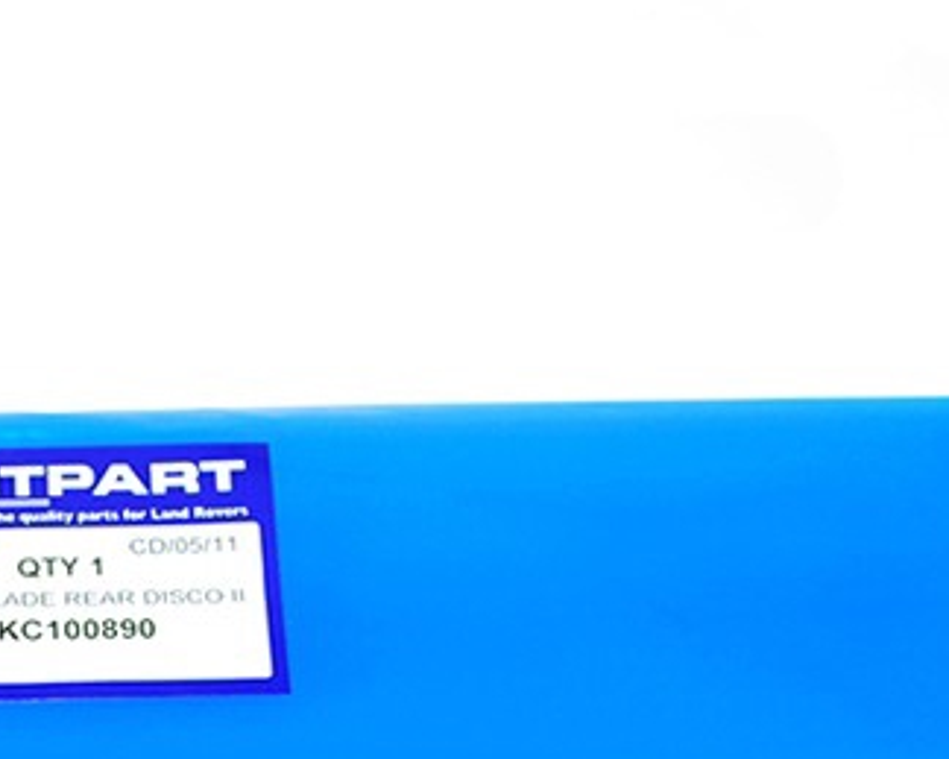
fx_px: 3173
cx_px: -35
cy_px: 737
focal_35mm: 113
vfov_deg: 13.5
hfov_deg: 16.6
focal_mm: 26
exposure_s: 1/60
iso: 200
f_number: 4.5
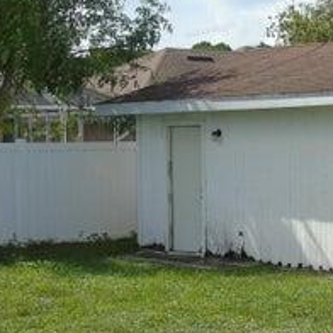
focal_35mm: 98
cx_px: 274
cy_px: 248
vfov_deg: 17.6
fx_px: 1067
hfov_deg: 17.6
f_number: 3.8
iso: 80
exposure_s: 1/800
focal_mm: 6.1
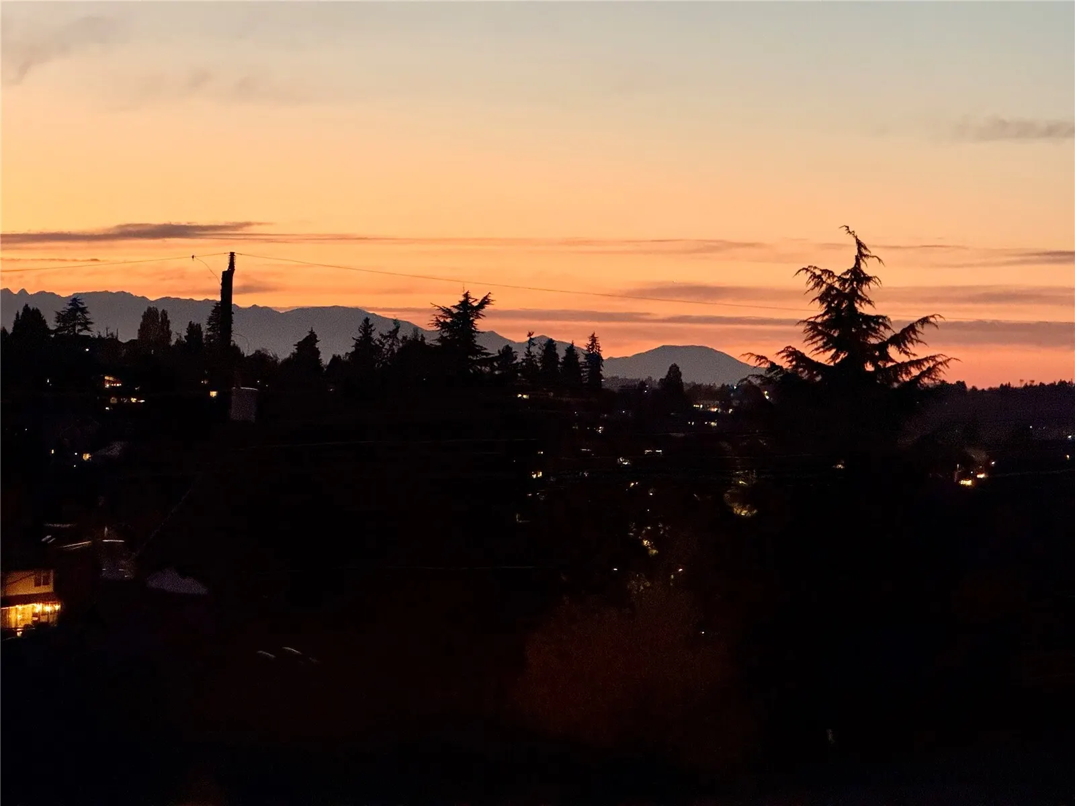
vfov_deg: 12.3
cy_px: 403
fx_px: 3727
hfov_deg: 16.4
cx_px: 538
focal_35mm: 120
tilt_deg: +0.5
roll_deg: -1.5
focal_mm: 15.66
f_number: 2.8
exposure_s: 1/40
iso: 1250
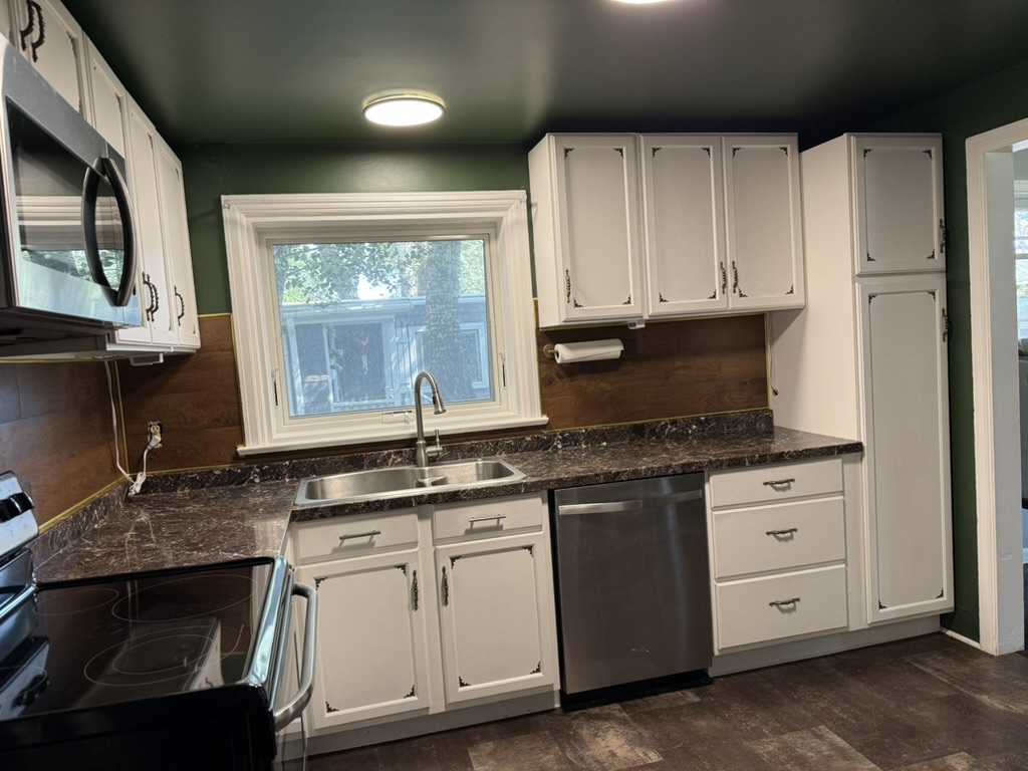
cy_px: 386
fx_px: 713
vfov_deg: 56.8
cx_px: 514
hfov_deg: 71.6
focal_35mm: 24
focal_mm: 6.76
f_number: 1.78
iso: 200
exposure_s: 1/120
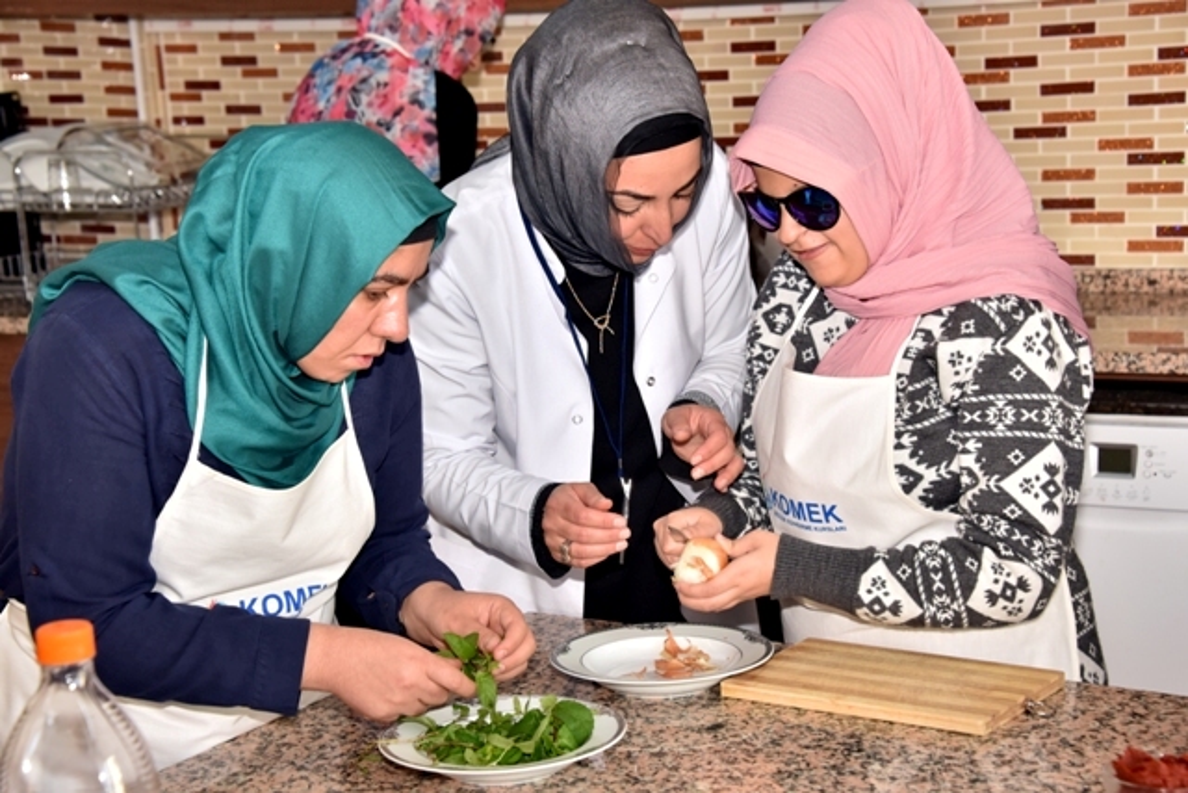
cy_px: 396
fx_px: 2574
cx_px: 594
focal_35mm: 78
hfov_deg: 26.0
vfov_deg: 17.5
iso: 640
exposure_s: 1/100
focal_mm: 78
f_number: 8
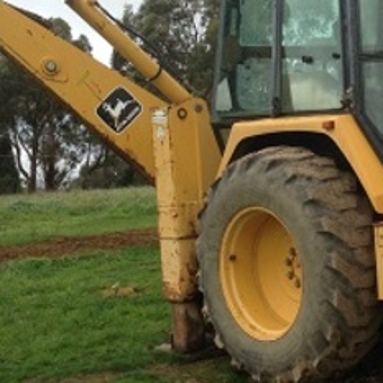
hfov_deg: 17.0
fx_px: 1252
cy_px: 233
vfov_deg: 17.4
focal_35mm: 100
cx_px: 380
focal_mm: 4.13
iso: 50
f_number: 2.4
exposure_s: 1/212
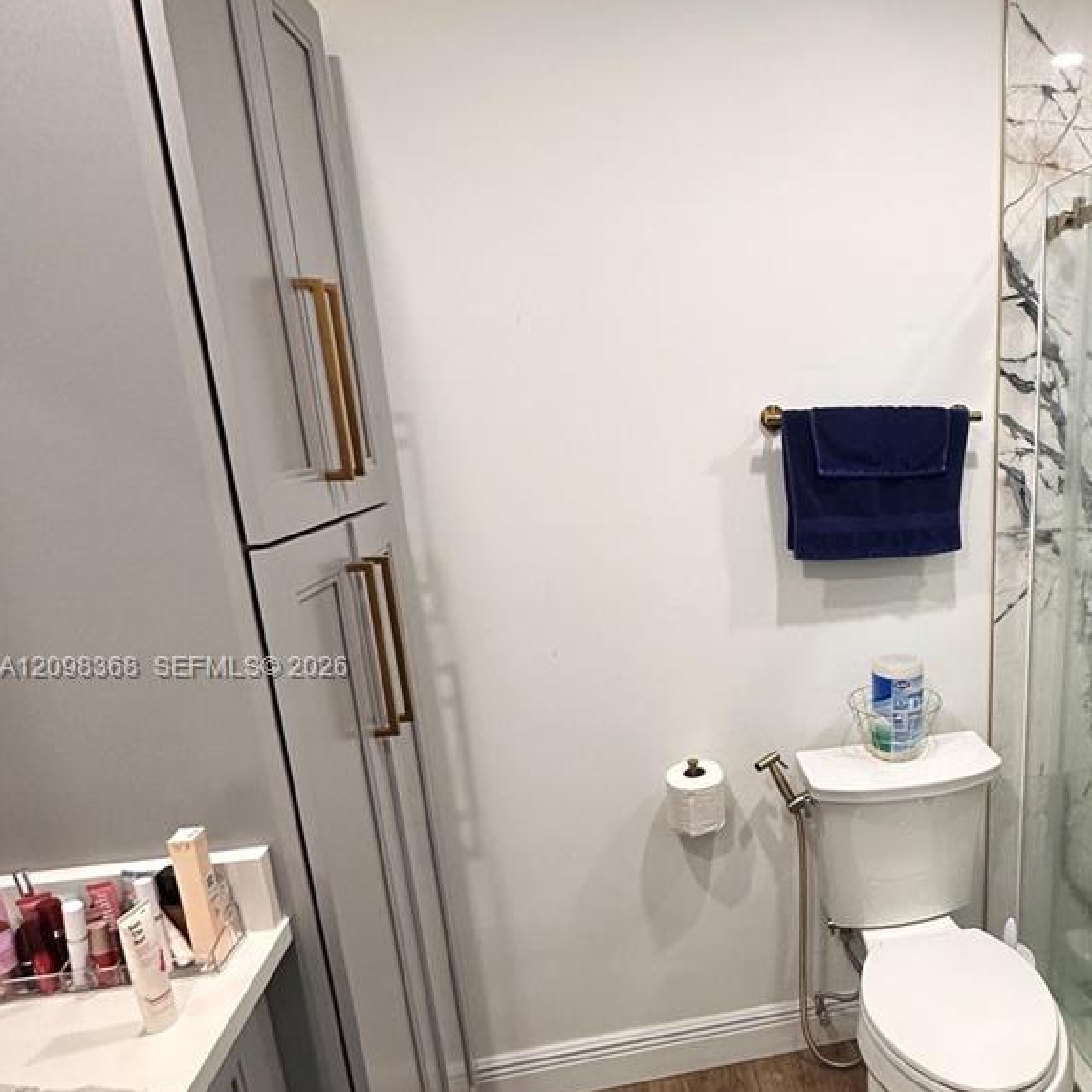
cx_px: 855
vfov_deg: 60.3
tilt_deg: -14.0
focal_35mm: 26
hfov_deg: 57.0
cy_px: 669
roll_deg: +0.7
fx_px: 928
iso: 250
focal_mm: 2.22
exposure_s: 1/120
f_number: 2.2
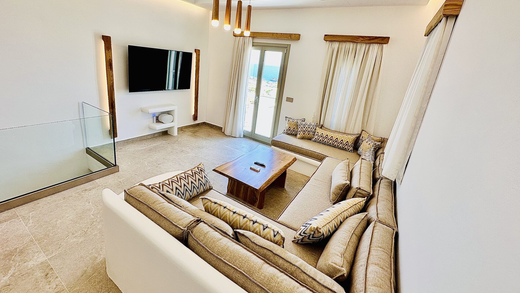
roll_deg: -6.7
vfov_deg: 66.7
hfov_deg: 99.3
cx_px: 248
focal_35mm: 16
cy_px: 125
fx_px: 221
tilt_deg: -16.1
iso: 50
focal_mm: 2.22
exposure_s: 1/100
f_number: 2.2
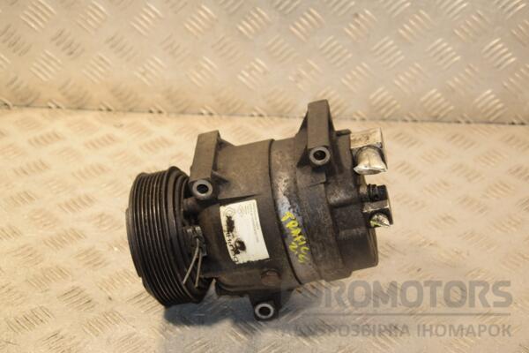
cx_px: 264
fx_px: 1058
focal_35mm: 72
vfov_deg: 18.9
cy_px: 176
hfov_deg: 28.1
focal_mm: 48
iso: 800
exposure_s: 1/200
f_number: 6.3
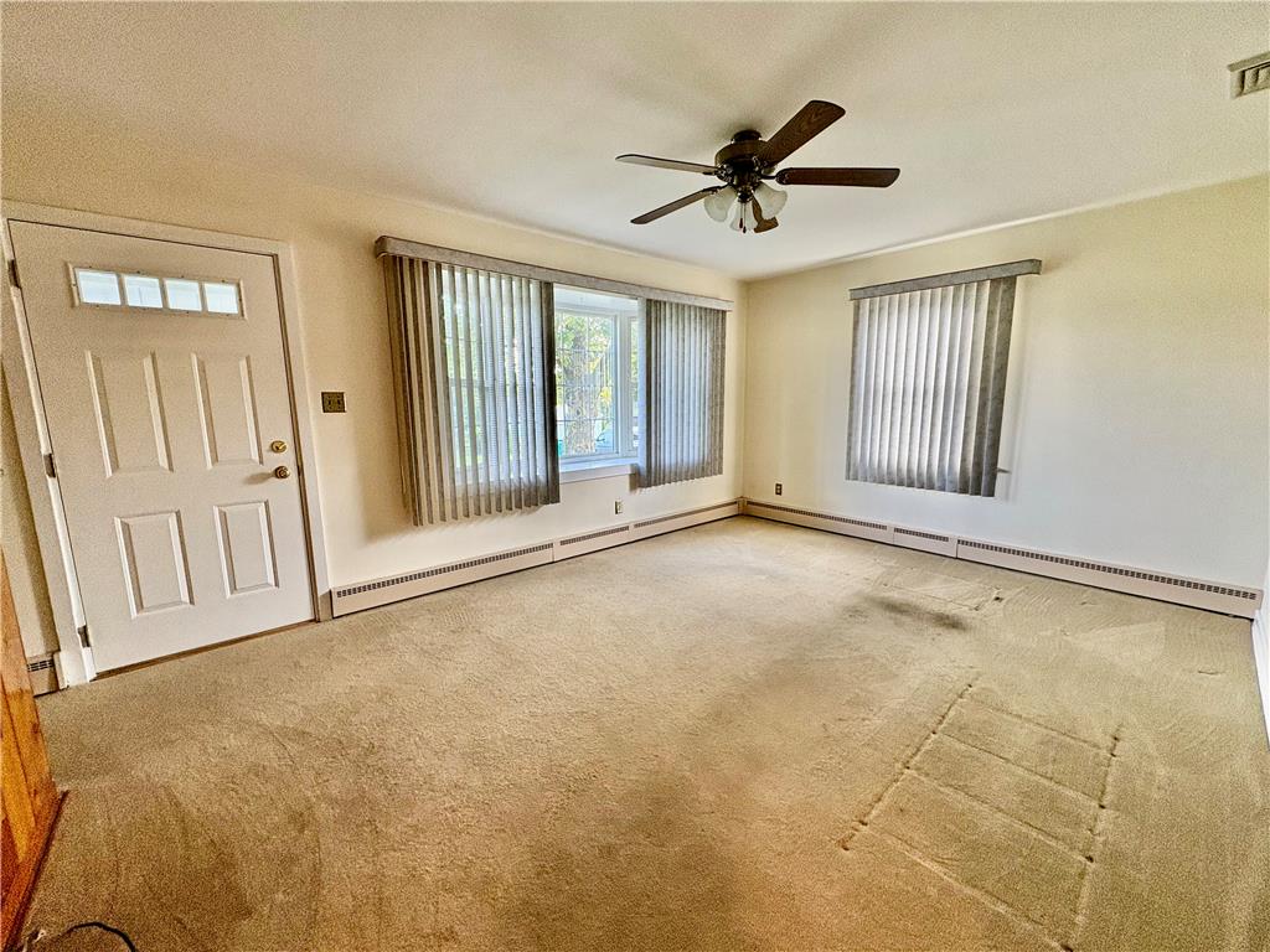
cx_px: 635
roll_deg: +0.8
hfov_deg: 102.1
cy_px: 476
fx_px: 514
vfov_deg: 85.7
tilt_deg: -9.0
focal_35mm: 14
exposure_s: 1/120
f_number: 2.2
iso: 200
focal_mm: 2.22
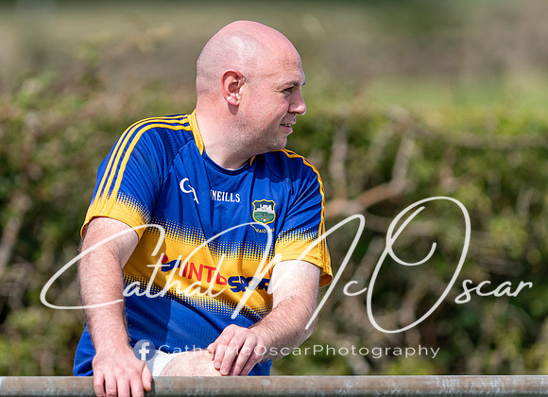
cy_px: 174
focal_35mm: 551
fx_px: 8618
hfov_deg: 3.6
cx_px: 239
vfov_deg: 2.6
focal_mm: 300
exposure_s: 1/1600
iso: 100
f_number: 2.8
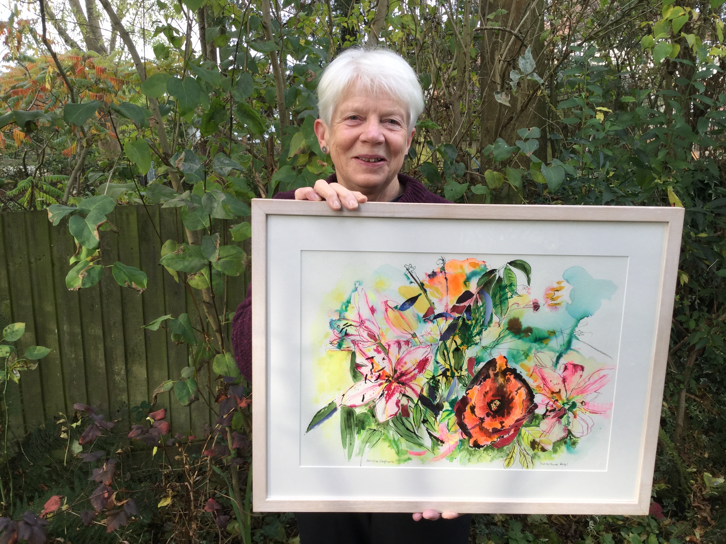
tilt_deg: -11.1
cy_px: 272
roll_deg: -0.5
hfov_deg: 58.4
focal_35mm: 31
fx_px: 650
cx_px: 363
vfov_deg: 45.4
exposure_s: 1/50
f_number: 2.4
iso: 25
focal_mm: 3.3
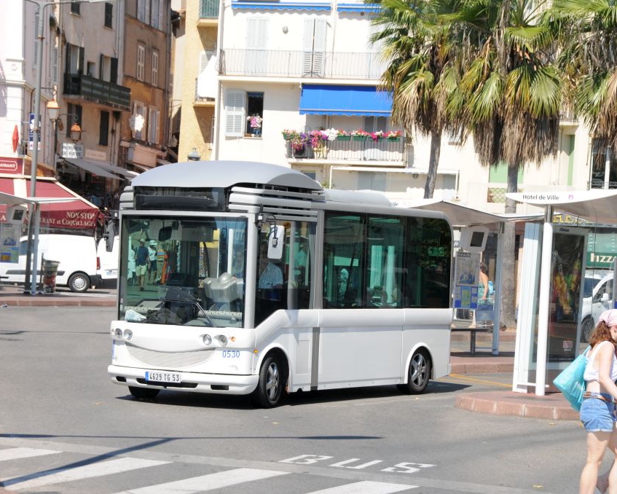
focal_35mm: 102
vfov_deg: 15.1
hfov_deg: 18.8
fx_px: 1863
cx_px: 294
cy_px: 247
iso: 200
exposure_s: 1/400
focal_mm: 60
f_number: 10
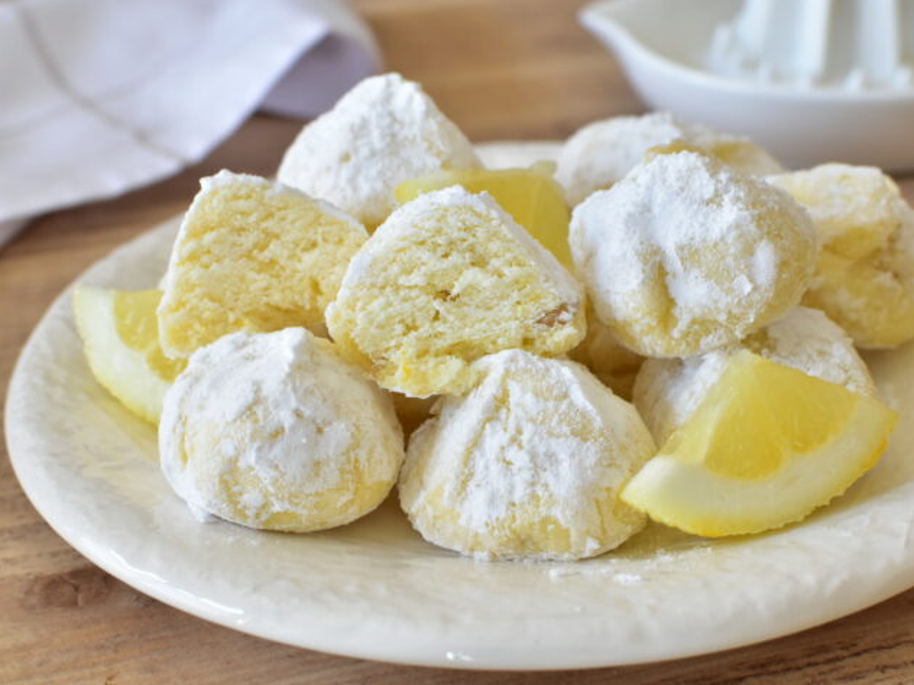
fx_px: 1519
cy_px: 340
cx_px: 511
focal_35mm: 58
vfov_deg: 25.4
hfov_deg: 33.4
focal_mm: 35
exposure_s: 1/40
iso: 800
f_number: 5.6
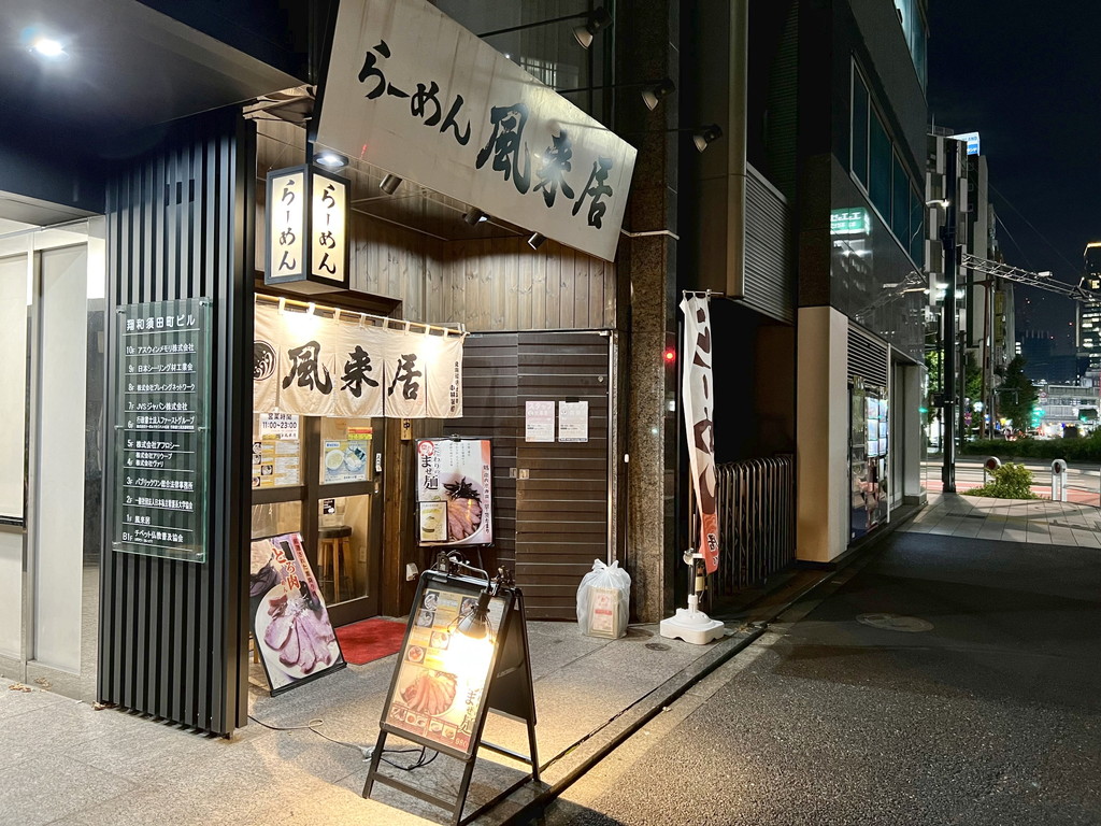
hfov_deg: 67.3
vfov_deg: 53.1
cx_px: 550
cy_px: 413
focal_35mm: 26
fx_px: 827
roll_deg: -0.6
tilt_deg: +1.7
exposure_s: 1/50
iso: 500
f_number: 1.5
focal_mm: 5.7
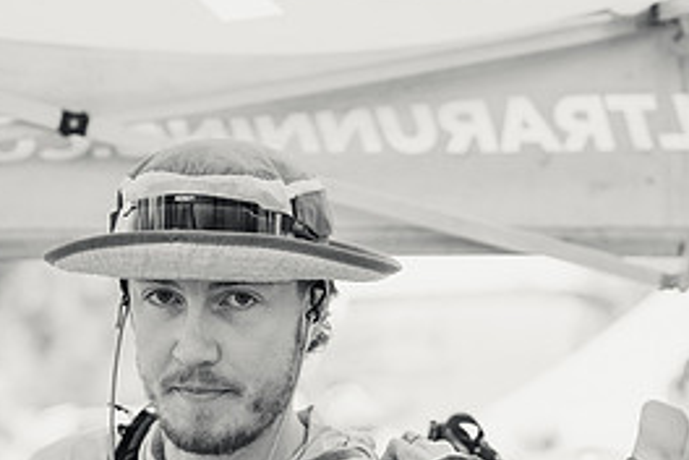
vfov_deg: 12.3
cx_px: 384
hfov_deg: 18.6
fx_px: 2105
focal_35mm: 110
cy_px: 469
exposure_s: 1/640
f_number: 2.2
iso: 400
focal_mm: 50
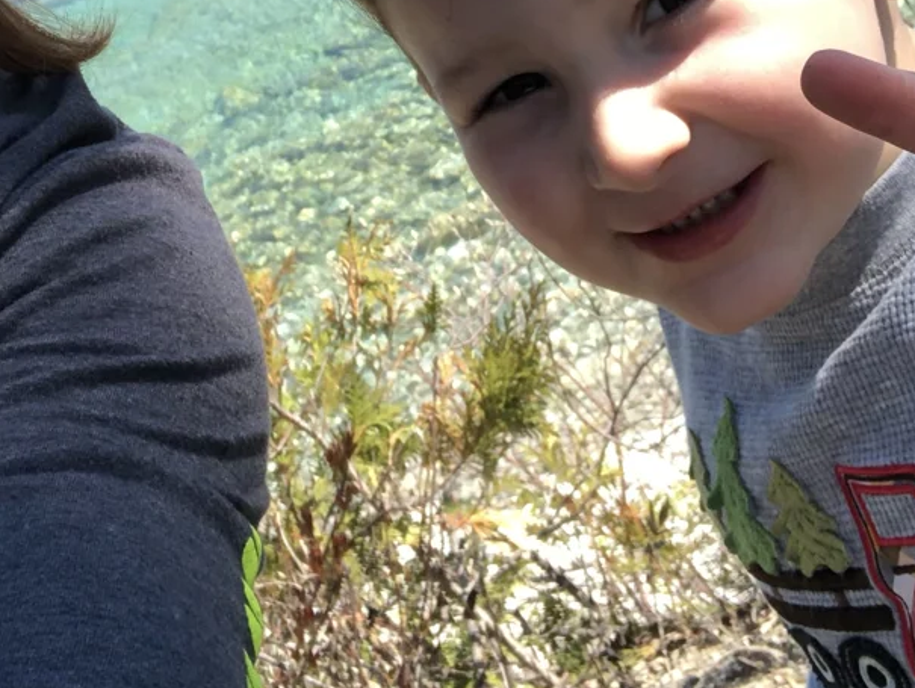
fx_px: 2011
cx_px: 392
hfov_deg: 25.6
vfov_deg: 18.5
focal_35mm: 76
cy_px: -113
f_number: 2.2
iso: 20
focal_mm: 2.87
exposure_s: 1/361
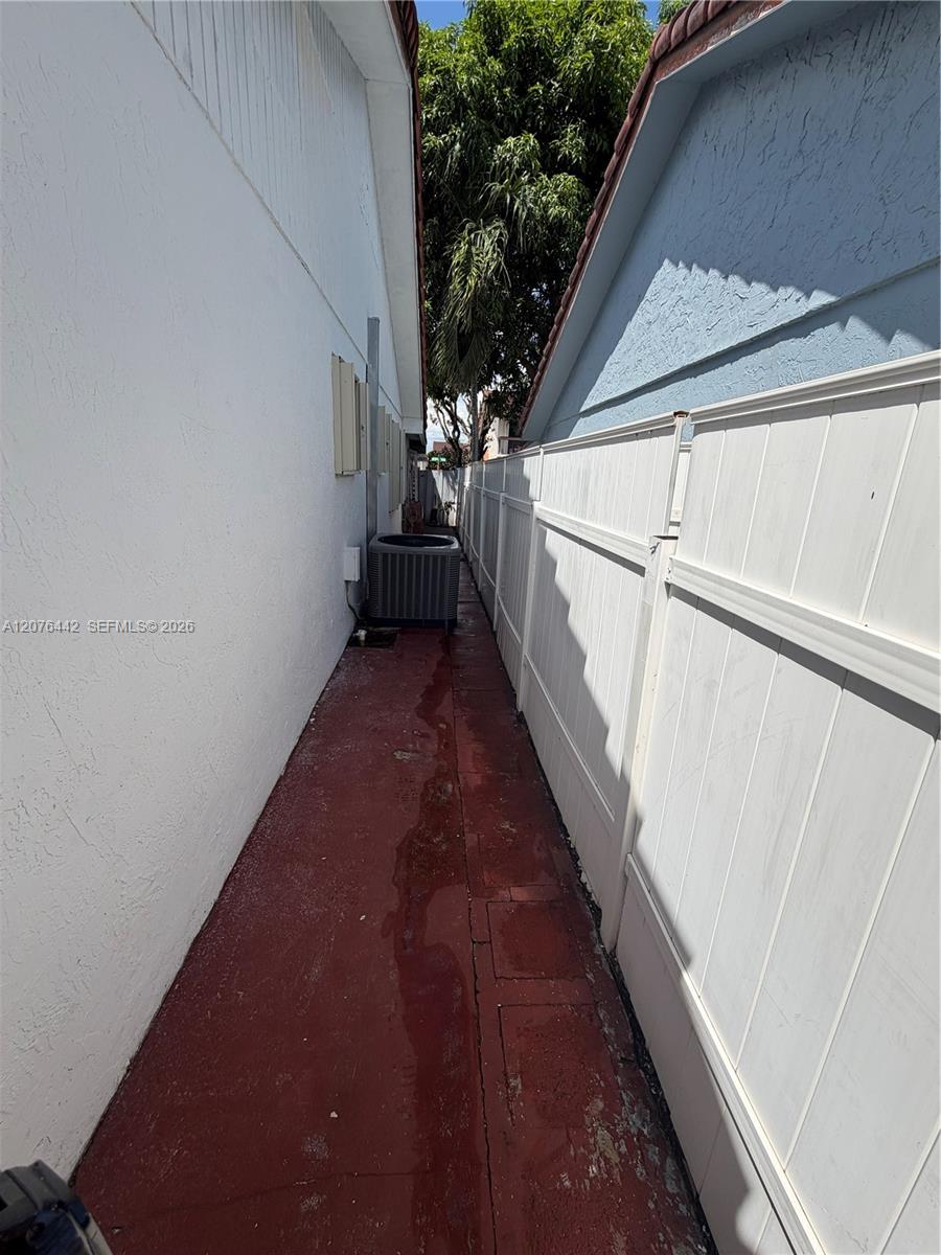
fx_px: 507
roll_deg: -3.1
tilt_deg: -15.1
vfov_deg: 102.1
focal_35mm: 14
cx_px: 470
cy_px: 628
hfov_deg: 85.7
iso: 20
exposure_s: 1/970
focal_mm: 2.22
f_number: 2.2
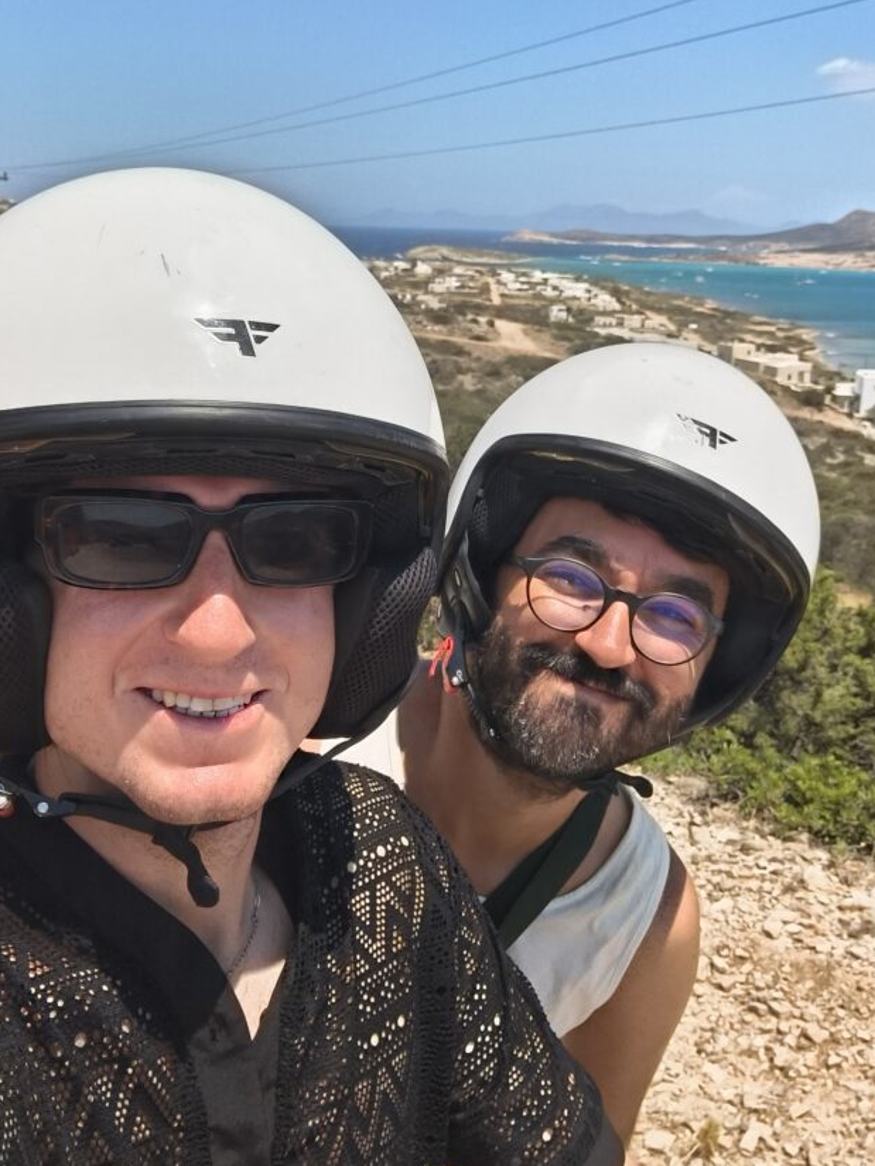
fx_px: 1213
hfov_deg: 39.7
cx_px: 461
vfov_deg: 51.3
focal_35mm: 36
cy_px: 538
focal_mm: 3.61
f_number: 2.2
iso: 103
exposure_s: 1/4762
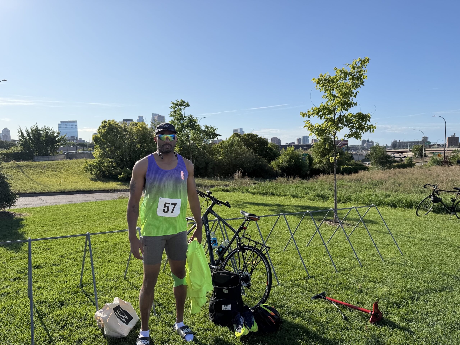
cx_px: 230
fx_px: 319
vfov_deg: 56.8
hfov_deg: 71.6
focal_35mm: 24
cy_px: 172
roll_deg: +0.8
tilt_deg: -3.9
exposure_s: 1/4975
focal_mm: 6.76
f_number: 1.78
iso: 80
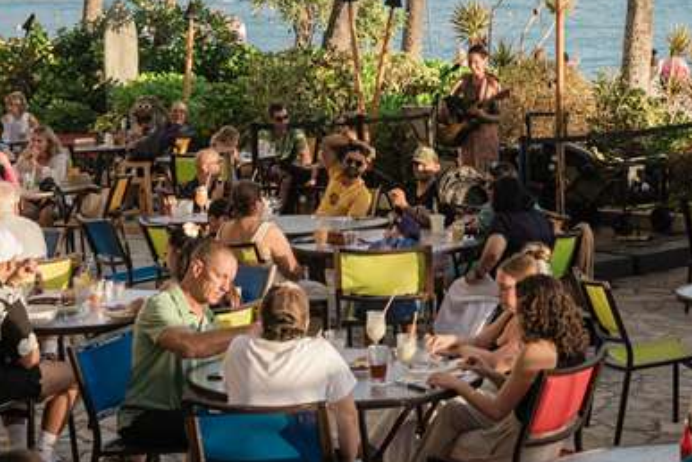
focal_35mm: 111
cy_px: -11
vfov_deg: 12.2
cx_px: 525
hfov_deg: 18.3
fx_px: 2133
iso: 640
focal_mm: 42
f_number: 4
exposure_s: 1/2000
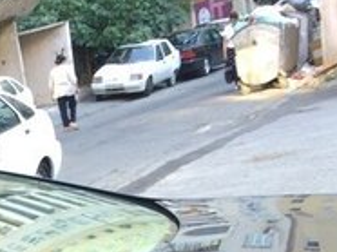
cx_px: -219
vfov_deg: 13.1
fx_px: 1001
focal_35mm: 103
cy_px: 441
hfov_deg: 16.7
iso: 40
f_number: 2.2
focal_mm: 4.15
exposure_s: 1/50
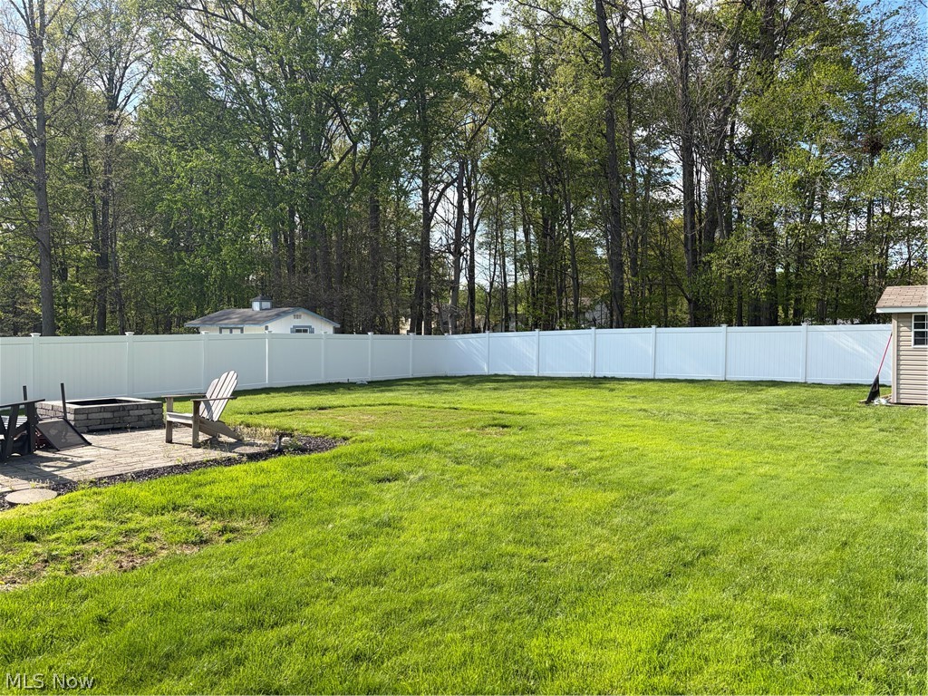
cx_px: 464
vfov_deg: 53.1
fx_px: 697
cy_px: 348
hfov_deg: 67.3
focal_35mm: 26
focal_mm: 5.96
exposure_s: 1/2451
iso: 64
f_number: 1.6
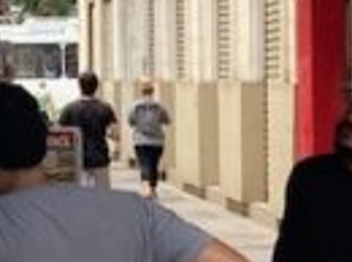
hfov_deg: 8.3
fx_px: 2243
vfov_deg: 6.7
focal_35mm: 221
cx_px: -474
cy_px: 24
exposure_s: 1/121
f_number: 1.8
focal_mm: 3.99
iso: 40
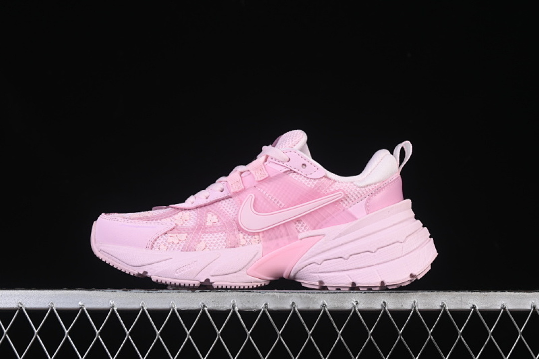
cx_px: 270
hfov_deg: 27.0
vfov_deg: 18.2
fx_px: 1123
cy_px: 180
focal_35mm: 75
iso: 160
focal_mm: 50
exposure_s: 1/80
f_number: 8
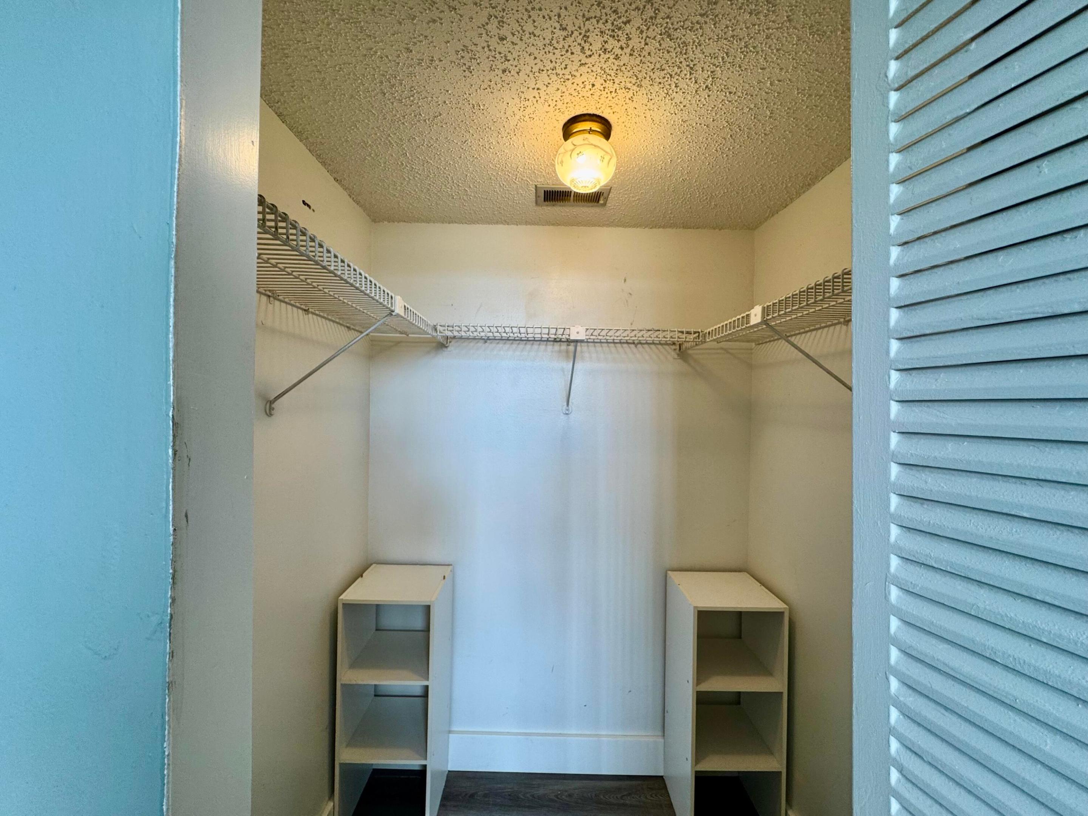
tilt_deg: -1.0
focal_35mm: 14
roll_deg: -0.8
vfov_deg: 85.7
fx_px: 440
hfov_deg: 102.1
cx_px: 544
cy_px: 408
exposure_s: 1/120
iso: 100
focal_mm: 2.22
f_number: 2.2
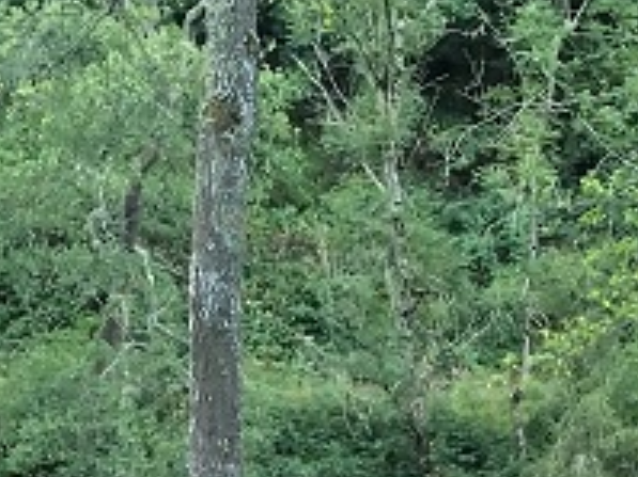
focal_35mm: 146
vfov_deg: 9.4
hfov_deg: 13.5
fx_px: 2689
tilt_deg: -9.3
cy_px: 1026
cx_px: 439
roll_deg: +0.6
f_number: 2.2
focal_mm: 4.15
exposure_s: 1/33
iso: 100
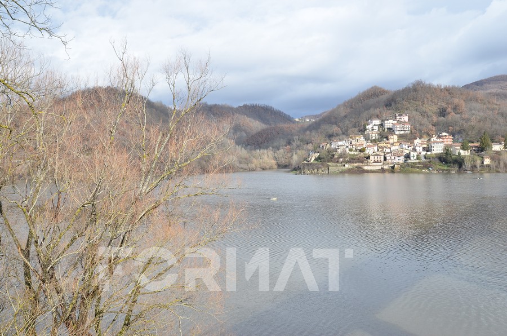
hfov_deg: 57.3
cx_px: 254
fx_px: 464
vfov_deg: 39.8
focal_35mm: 33
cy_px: 168
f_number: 11
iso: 400
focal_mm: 22
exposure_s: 1/500
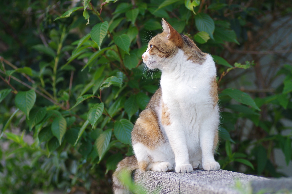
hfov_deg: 15.2
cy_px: 97
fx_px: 1095
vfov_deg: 10.2
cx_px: 146
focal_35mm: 135
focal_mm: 90
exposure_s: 1/125
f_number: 2.8
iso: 400
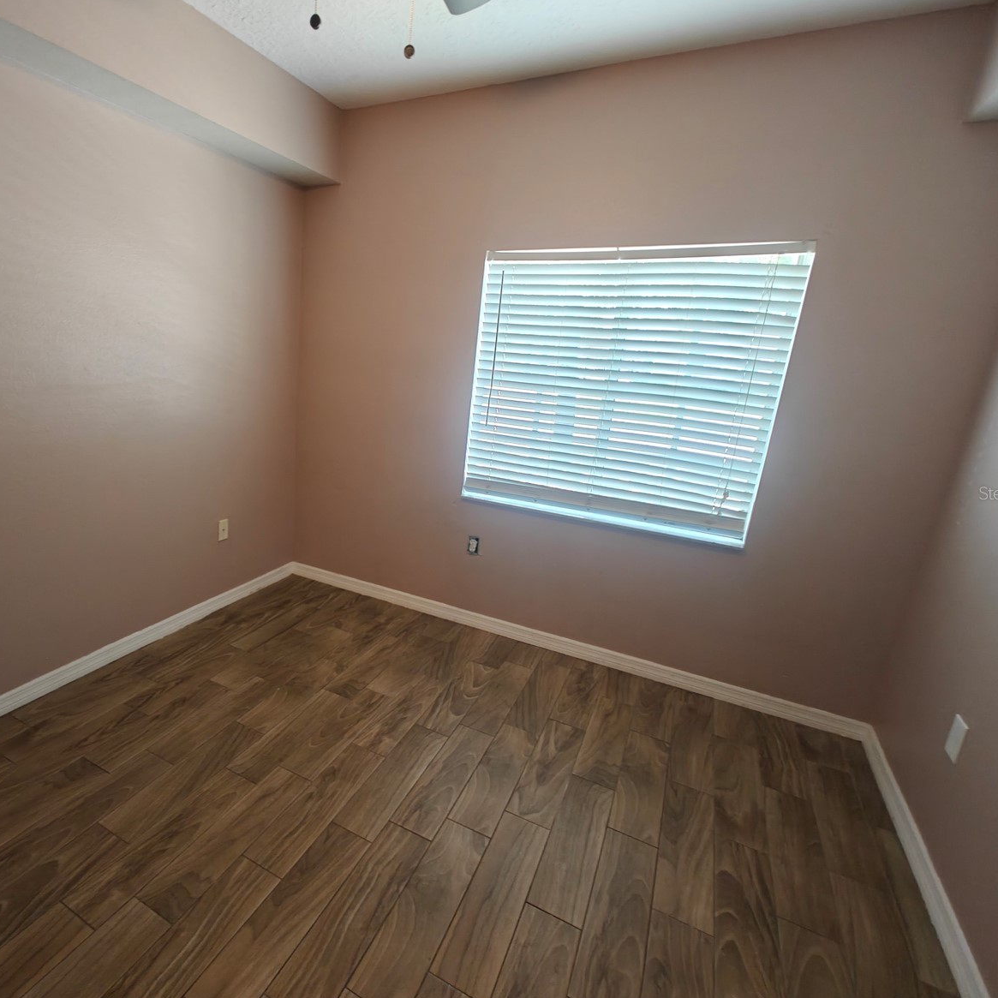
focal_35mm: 17
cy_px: 493
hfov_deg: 82.4
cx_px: 374
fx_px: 555
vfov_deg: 84.0
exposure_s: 1/30
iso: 160
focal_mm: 2.62
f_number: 2.2
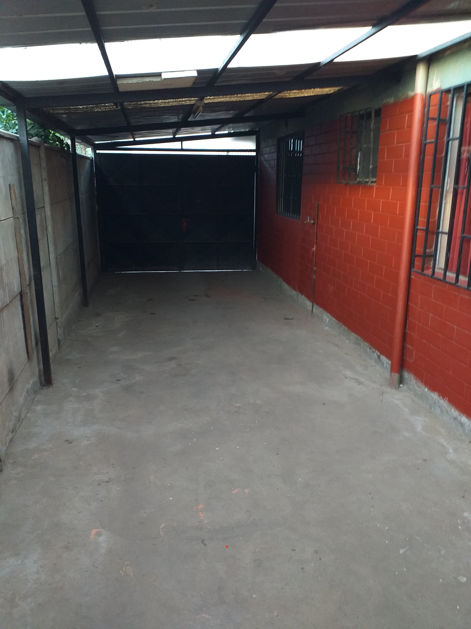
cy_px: 314
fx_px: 472
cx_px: 236
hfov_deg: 53.1
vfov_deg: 67.3
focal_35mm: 26
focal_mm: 3.6
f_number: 1.9
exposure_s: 1/33
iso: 160
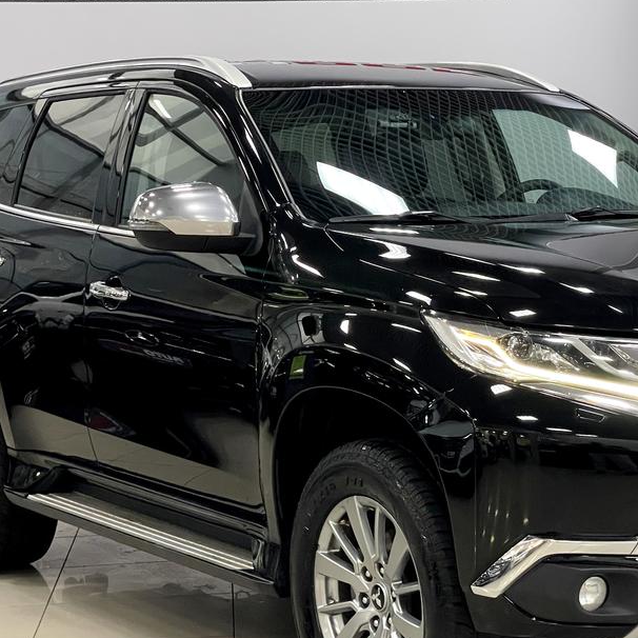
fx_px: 1898
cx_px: 462
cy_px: 335
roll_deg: +2.1
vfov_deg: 19.1
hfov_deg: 19.0
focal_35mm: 91
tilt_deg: -3.6
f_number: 2
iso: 400
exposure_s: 1/55
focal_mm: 6
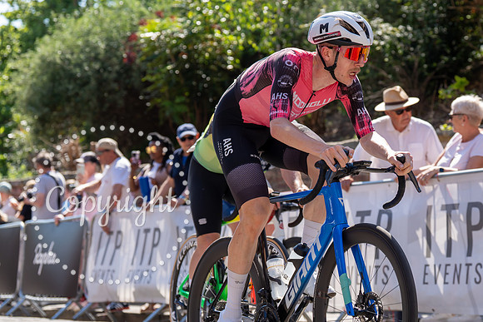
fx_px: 1291
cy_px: 113
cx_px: 314
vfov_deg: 14.2
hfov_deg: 21.1
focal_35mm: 96
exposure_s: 1/1000
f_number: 3.5
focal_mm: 74
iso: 200
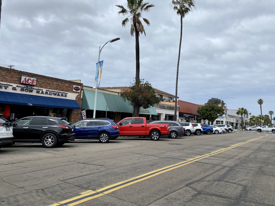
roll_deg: -3.6
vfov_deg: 49.7
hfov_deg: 63.4
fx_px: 222
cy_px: 96
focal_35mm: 28
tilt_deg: +6.2
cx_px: 141
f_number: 1.8
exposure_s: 1/5236
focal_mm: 4.25
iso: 32
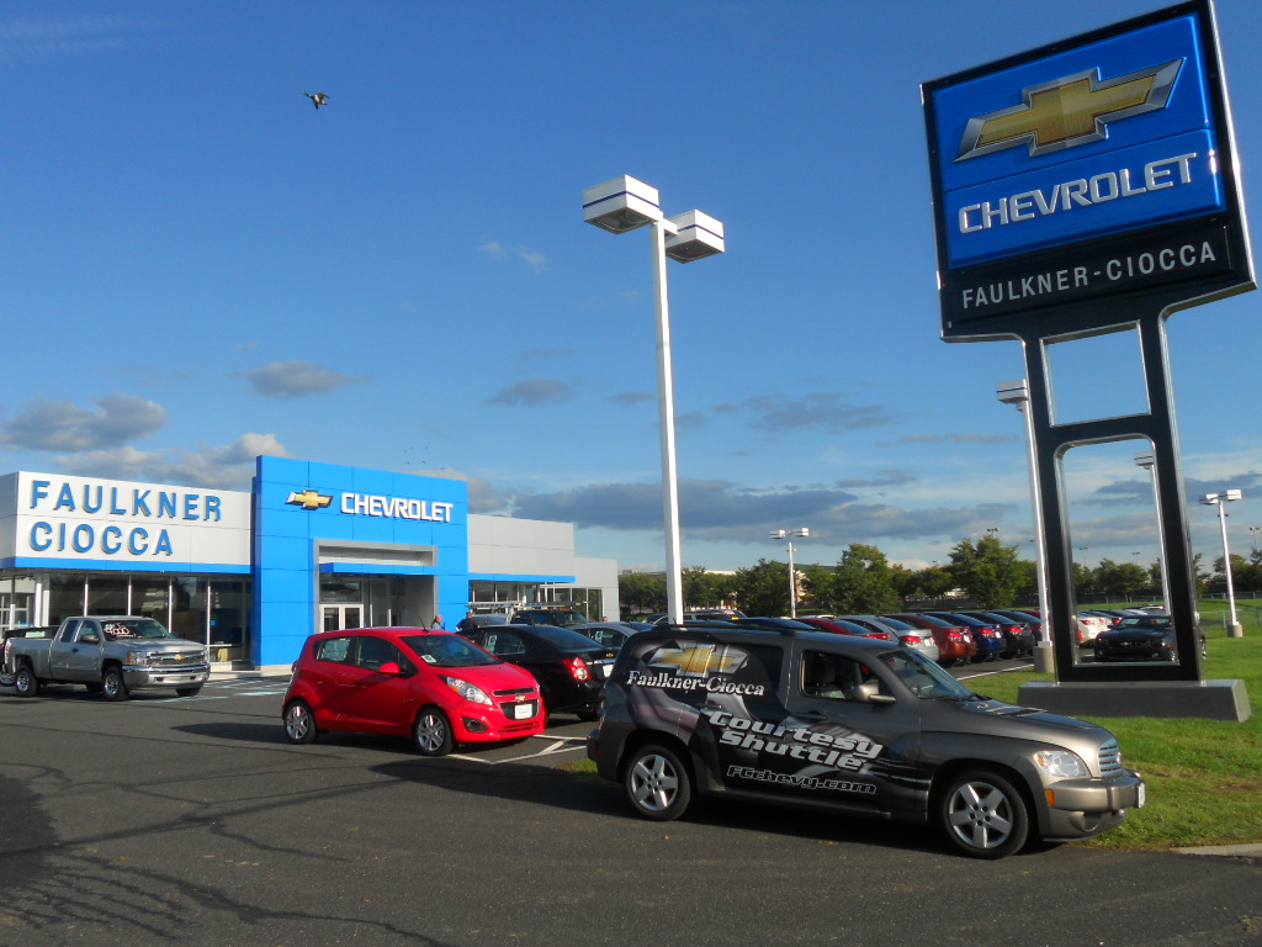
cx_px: 631
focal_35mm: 32
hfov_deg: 56.8
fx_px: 1167
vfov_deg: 44.2
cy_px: 474
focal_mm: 5.8
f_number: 3.5
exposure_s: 1/1000
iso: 80
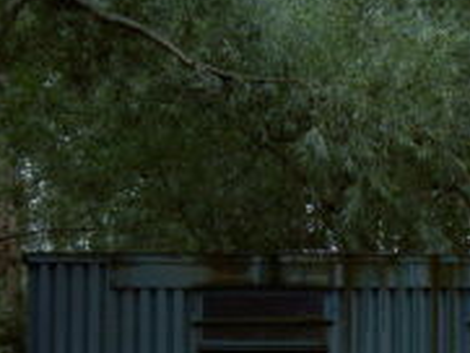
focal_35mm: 86
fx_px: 1168
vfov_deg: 16.9
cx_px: 452
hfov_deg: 22.0
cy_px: 327
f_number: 2.8
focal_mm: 8
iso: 100
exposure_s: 1/8
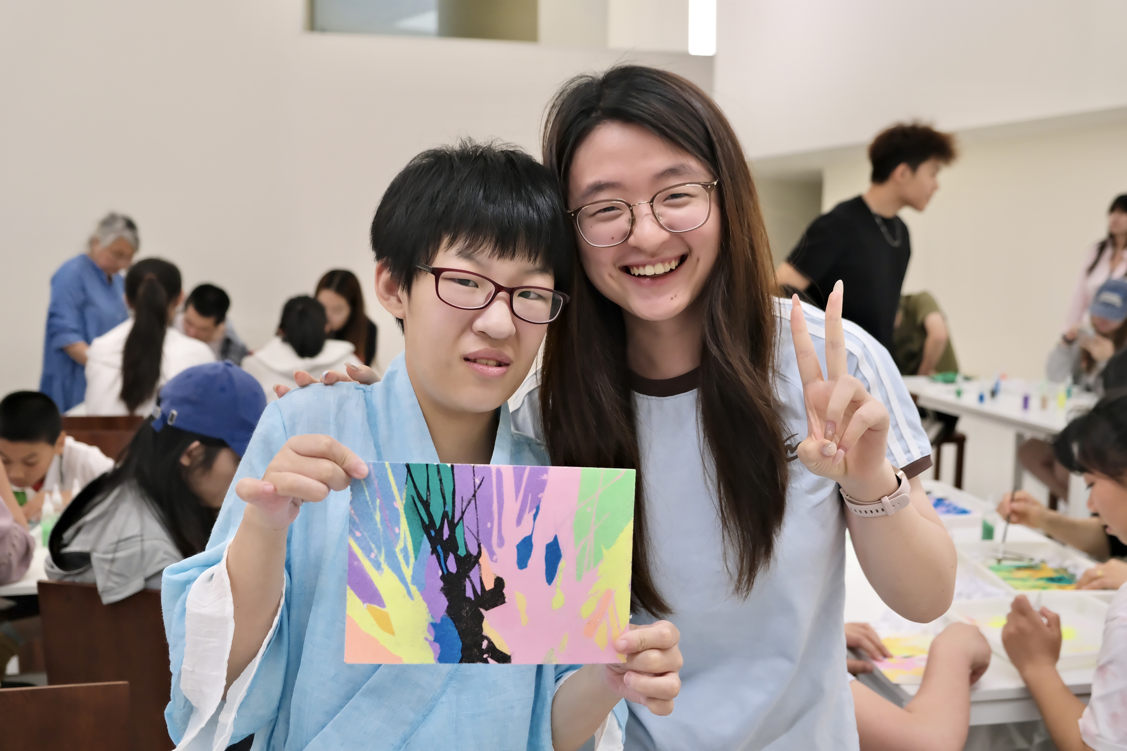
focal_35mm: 33
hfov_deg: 57.2
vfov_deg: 40.0
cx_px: 564
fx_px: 1033
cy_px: 376
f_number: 3.2
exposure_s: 1/170
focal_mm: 22.3
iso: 800
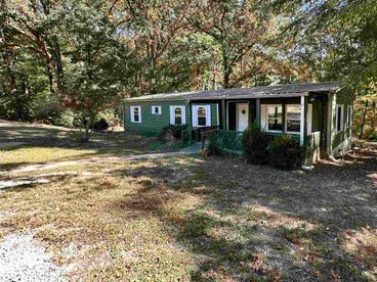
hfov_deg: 82.2
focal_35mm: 19
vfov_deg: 68.5
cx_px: 247
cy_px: 125
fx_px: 207
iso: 40
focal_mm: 2.22
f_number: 2.2
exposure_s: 1/99
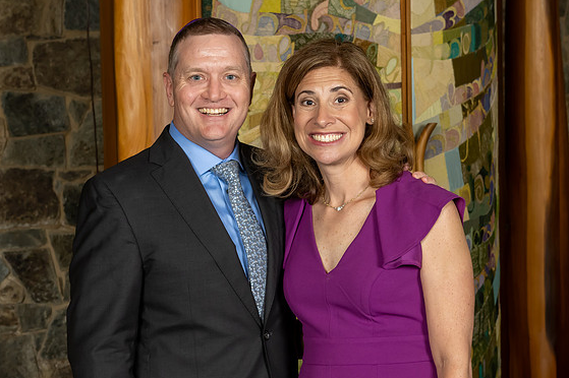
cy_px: 172
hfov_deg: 20.4
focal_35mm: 100
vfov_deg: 13.7
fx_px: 1580
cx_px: 295
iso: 640
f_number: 7.1
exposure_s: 1/200
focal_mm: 52
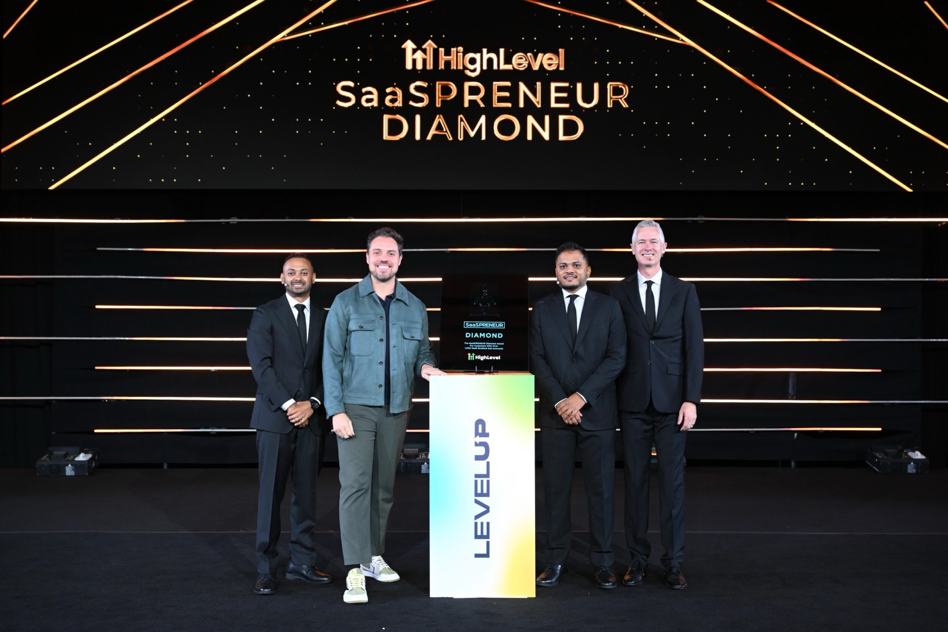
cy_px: 316
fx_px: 1027
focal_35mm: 39
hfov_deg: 49.6
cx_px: 474
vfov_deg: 34.2
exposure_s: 1/160
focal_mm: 39
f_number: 5
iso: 2500
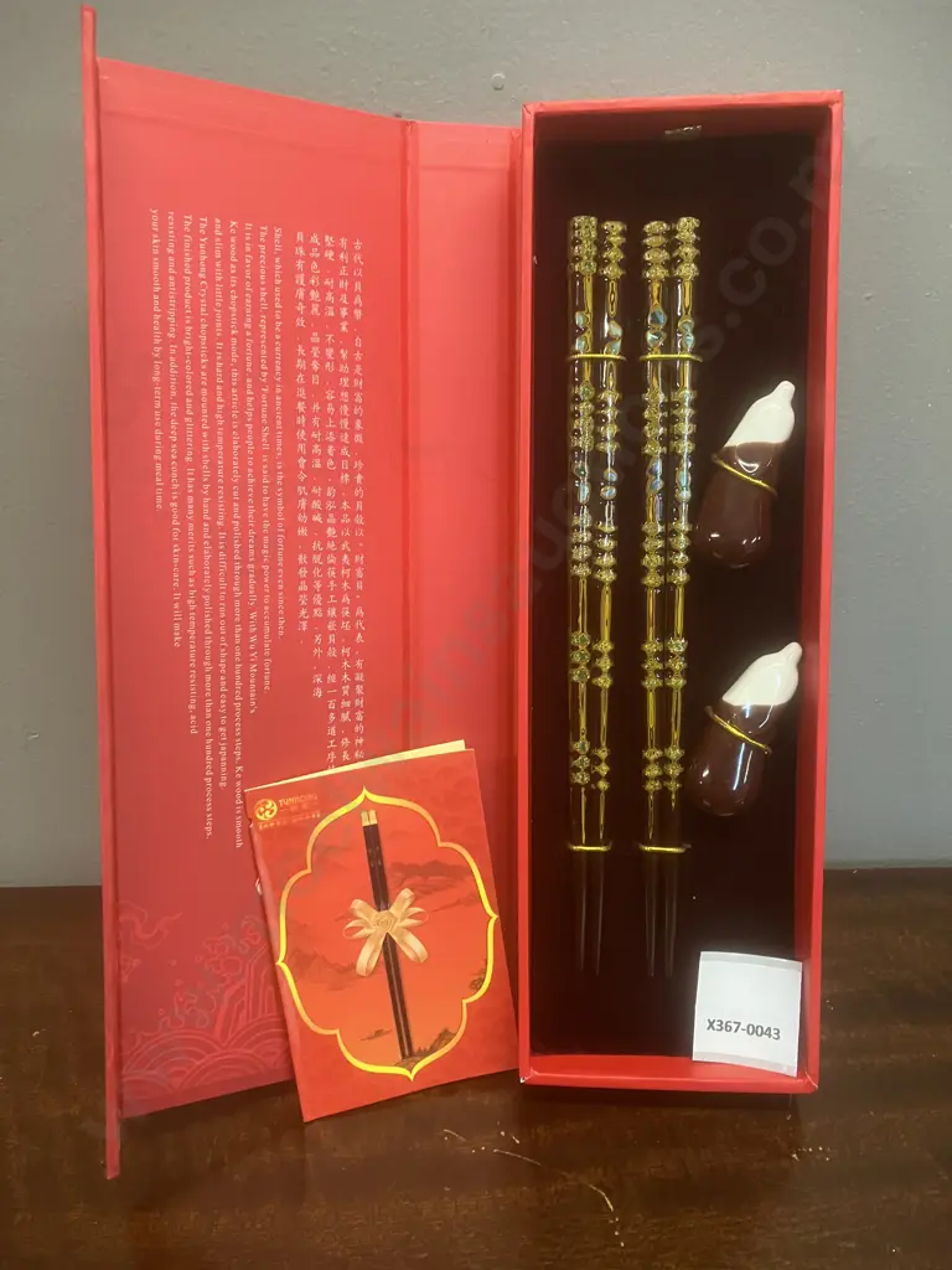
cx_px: 476
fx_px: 1027
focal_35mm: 28
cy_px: 635
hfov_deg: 49.7
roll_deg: +1.5
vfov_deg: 63.4
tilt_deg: -23.0
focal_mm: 3.99
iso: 320
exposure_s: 1/50
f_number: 1.8
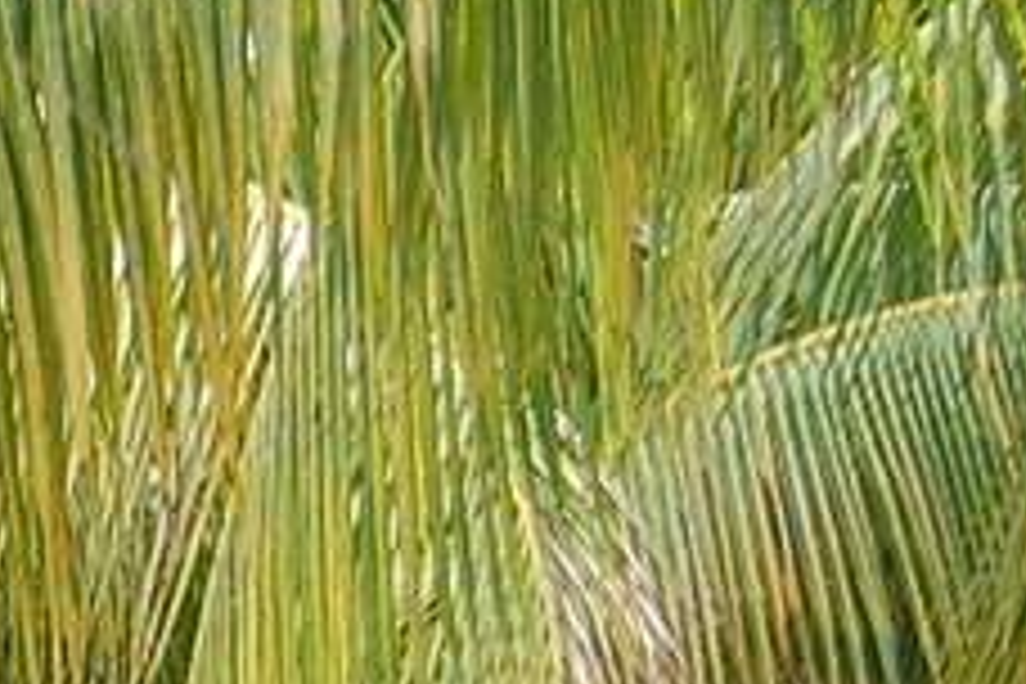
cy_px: 1397
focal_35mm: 256
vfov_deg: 5.3
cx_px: -1210
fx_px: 7295
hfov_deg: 7.6
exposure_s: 1/200
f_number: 7.1
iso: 200
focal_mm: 38
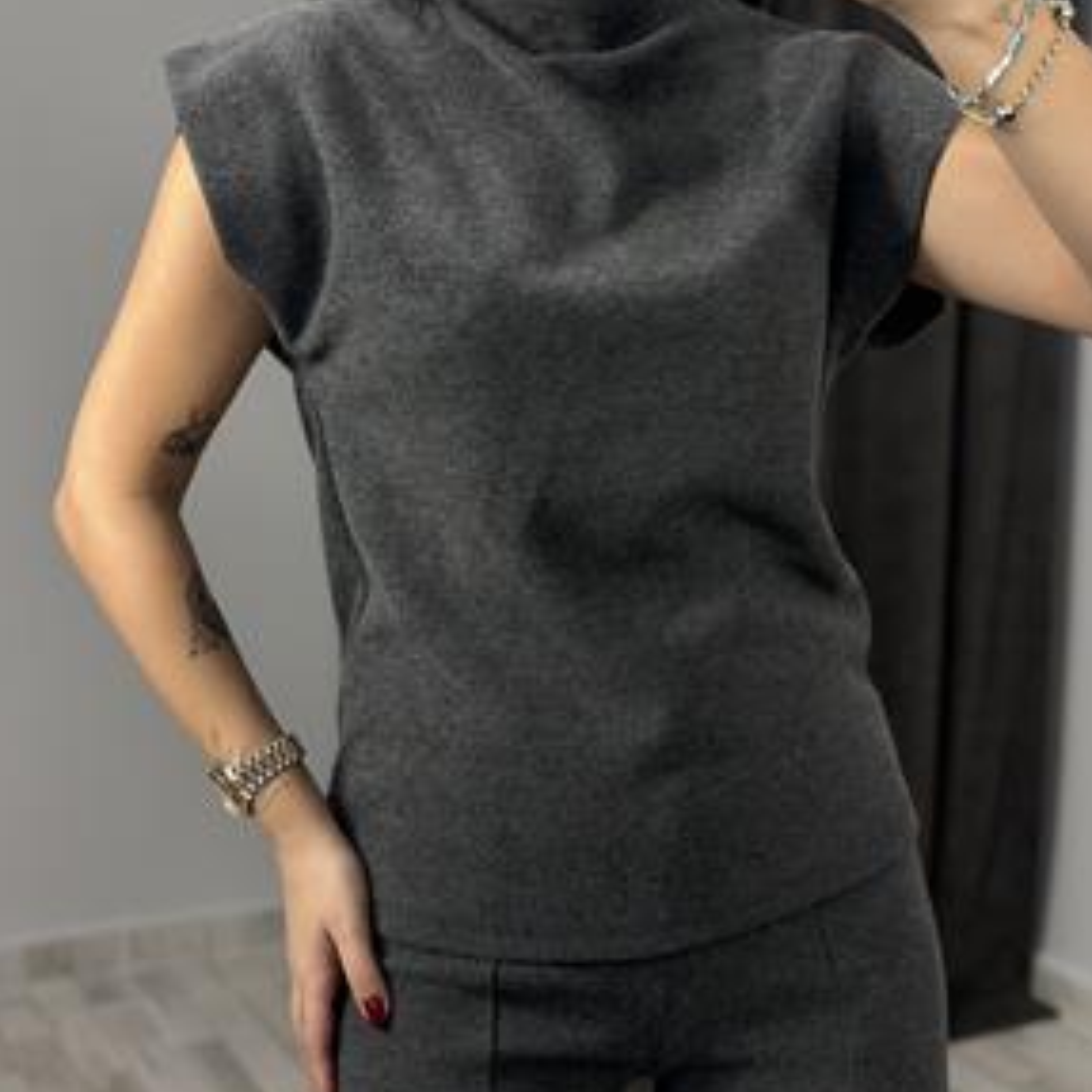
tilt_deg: -34.4
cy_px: 527
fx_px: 2177
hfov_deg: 28.2
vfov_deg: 28.2
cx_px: 548
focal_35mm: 61
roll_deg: +3.2
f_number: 1.78
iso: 200
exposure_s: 1/100
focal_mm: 6.86
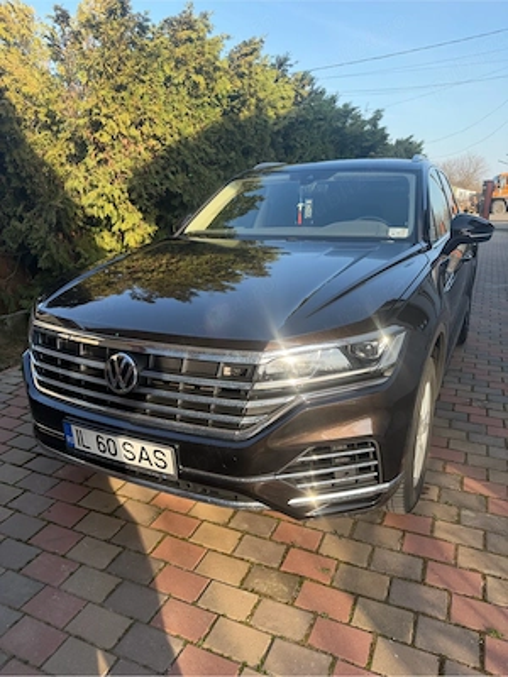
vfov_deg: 71.6
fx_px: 470
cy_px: 338
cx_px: 254
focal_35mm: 24
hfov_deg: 56.8
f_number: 1.78
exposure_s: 1/1032
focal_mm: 6.76
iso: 100
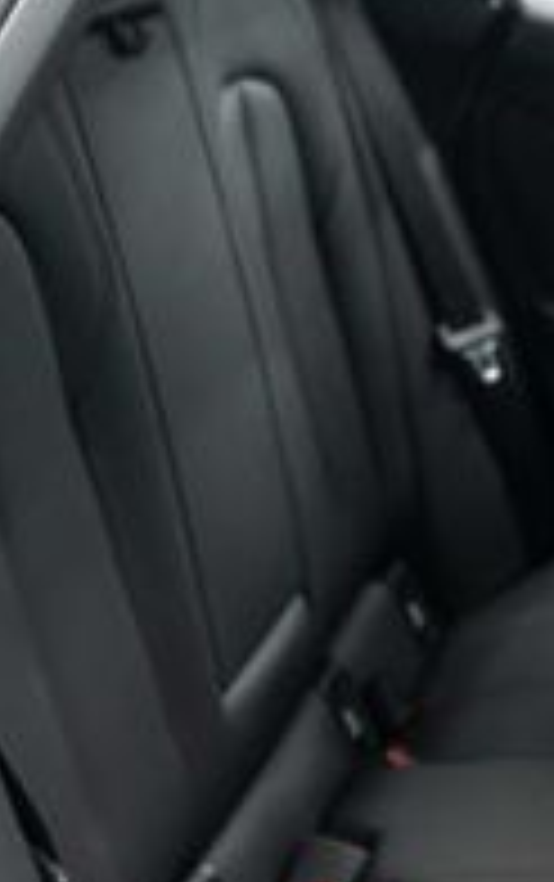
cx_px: 640
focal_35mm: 93
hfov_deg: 13.7
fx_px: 2240
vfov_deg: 22.1
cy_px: 650
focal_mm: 28
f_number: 3.2
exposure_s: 1/50
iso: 1000
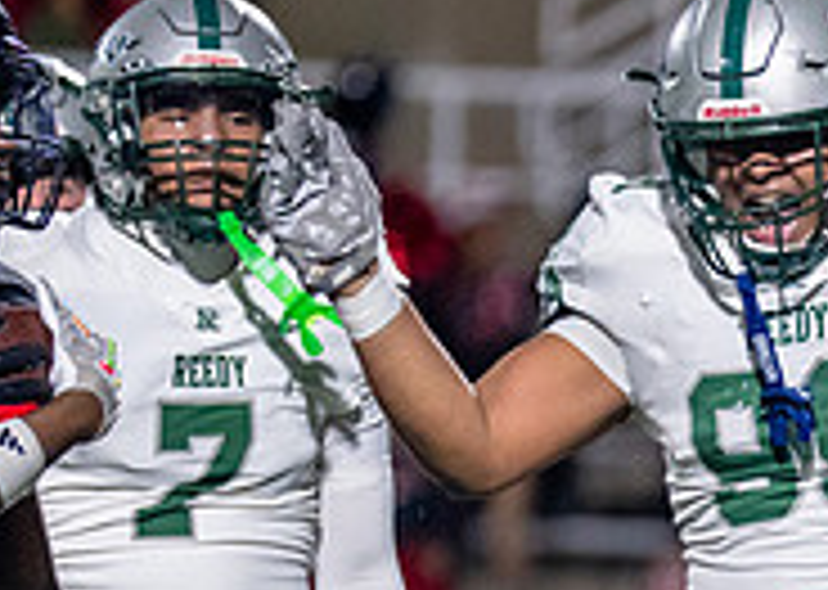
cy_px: 699
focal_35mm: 948
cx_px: 923
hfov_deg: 2.1
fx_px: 22269
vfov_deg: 1.5
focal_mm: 200
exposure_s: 1/1250
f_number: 2.8
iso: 2500
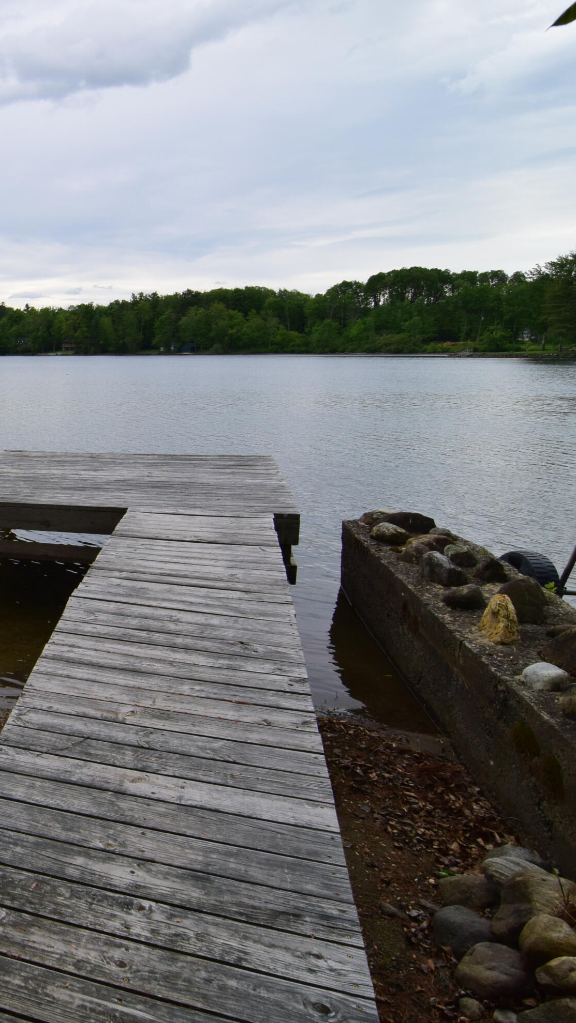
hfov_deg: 33.1
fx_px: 744
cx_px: -144
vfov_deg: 69.1
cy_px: 514
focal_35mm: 27
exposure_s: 1/350
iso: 400
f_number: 9.5
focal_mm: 11.5
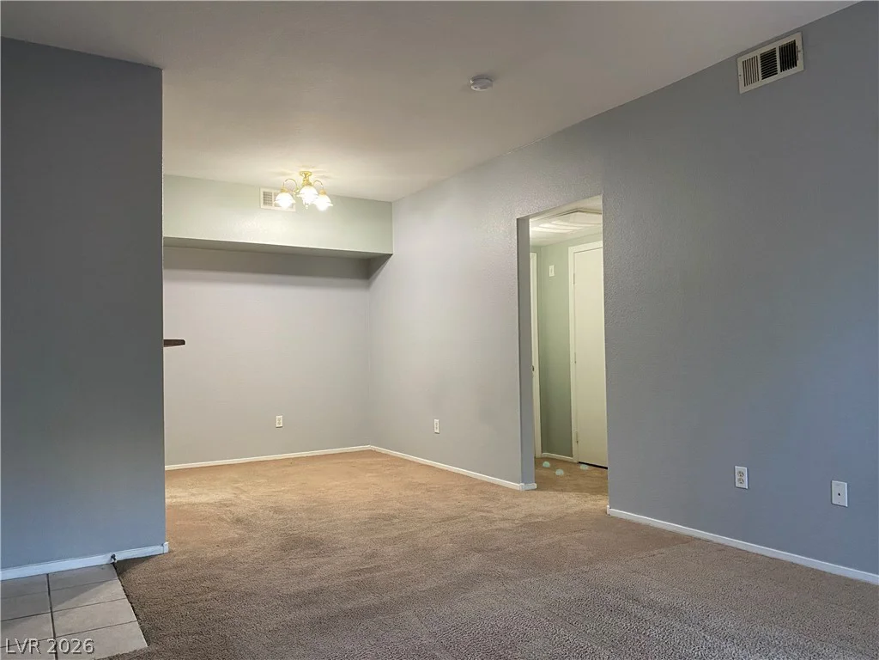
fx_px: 660
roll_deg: +0.7
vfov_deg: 53.1
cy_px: 330
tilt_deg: +0.8
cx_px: 440
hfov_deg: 67.3
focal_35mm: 26
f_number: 1.8
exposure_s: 1/60
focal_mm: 4.25
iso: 125
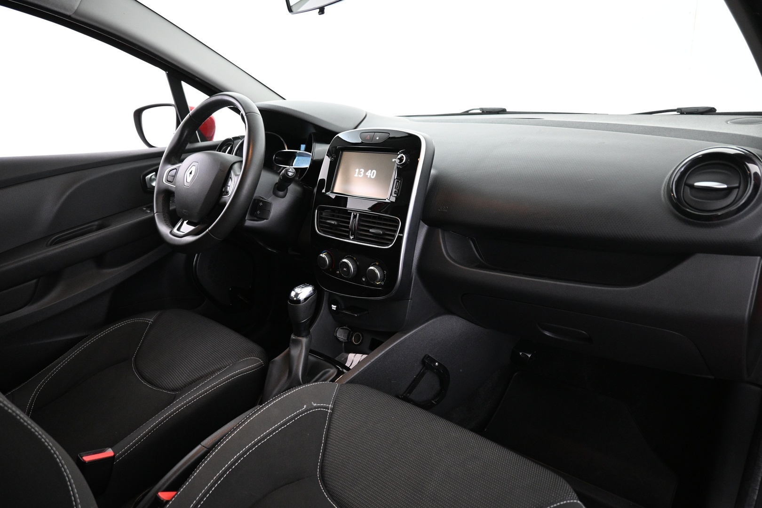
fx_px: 508
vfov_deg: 53.1
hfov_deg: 73.7
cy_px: 254
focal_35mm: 24
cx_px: 381
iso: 1600
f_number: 3.5
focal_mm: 16
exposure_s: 1/20
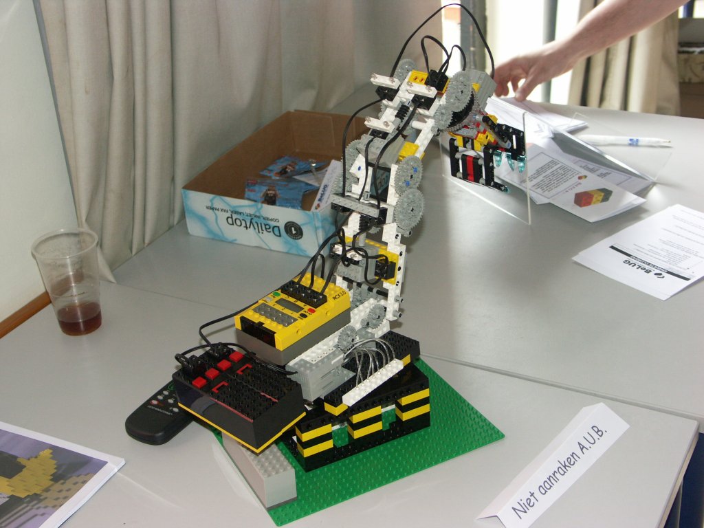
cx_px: 352
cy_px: 264
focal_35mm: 54
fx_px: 1098
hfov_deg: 35.5
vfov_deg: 27.0
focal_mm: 13.82
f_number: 3.2
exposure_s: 1/50
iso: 200
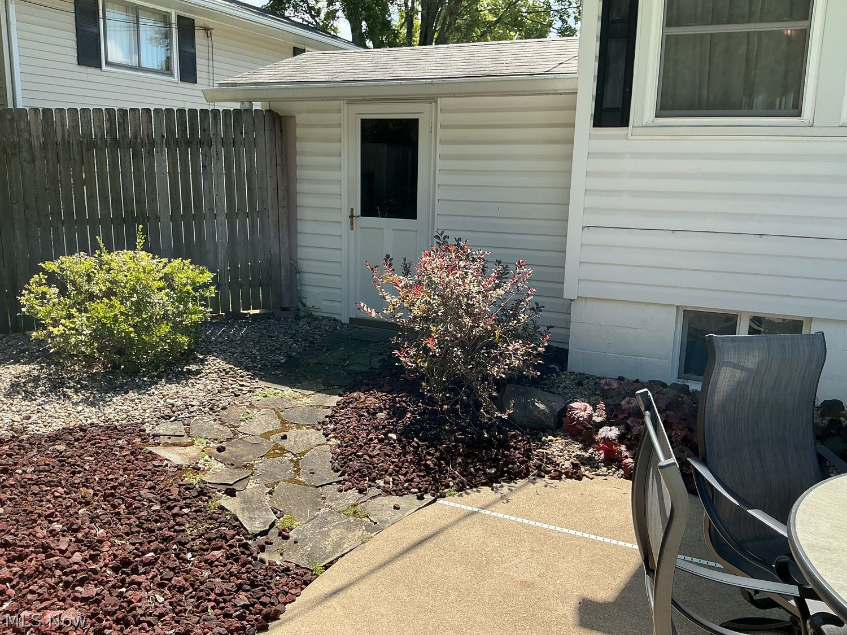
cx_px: 424
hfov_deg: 61.7
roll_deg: -0.2
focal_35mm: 29
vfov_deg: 48.2
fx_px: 710
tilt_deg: -11.5
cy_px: 318
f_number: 1.8
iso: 25
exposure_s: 1/709
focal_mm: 3
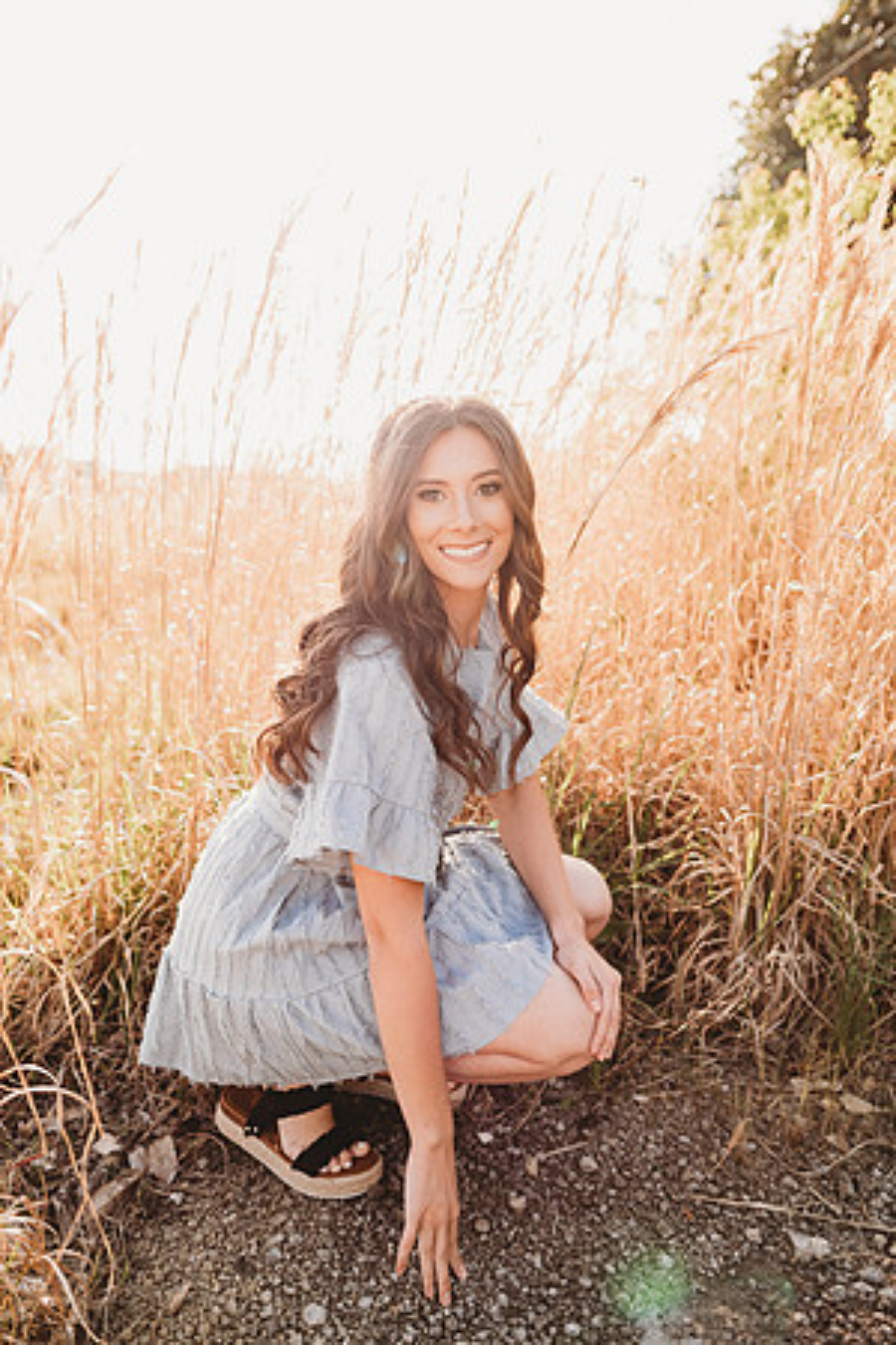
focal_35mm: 24
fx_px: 896
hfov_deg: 53.1
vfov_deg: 73.7
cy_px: 672
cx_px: 448
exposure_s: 1/400
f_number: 2.5
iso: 100
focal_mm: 24
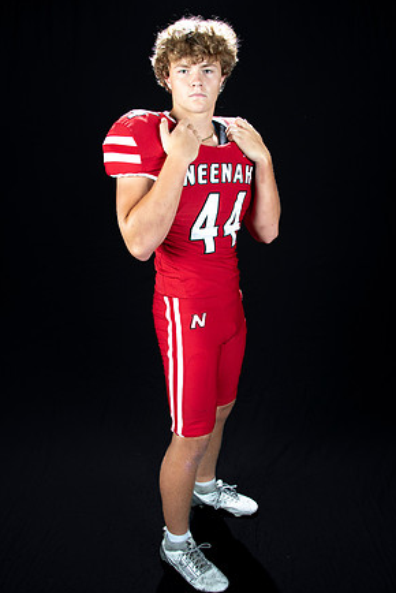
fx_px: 478
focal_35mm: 29
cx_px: 203
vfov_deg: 63.6
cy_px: 291
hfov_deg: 45.0
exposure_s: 1/160
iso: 320
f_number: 9
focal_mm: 28
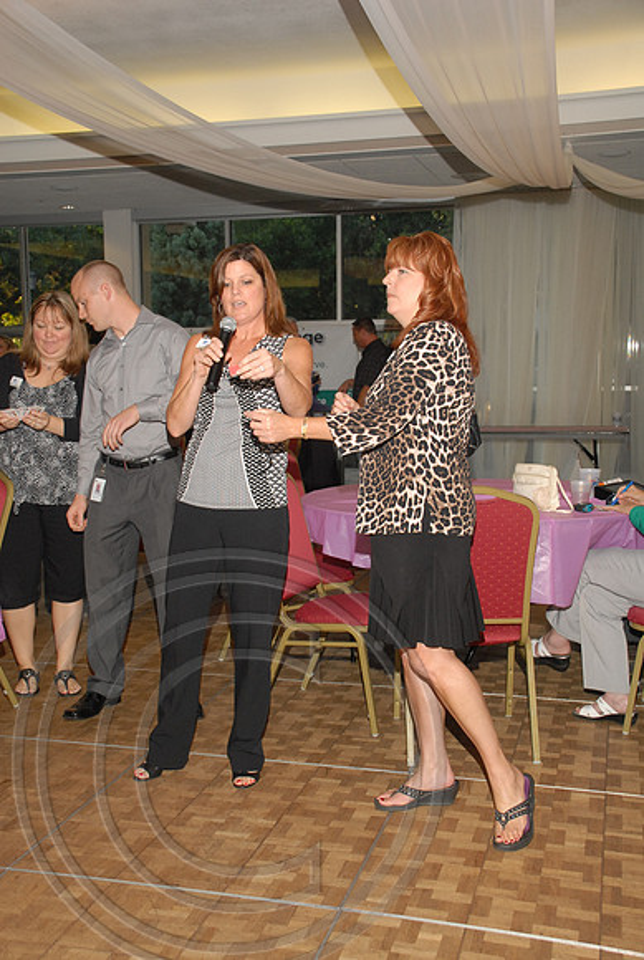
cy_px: 480
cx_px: 322
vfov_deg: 49.5
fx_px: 1042
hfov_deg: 34.3
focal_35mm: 39
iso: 500
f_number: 5.6
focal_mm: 26
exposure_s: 1/125
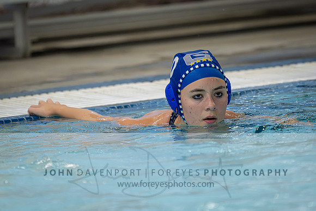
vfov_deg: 3.6
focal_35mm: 383
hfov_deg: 5.4
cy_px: 67
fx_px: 3360
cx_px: 159
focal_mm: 280
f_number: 4
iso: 10000
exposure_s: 1/1000
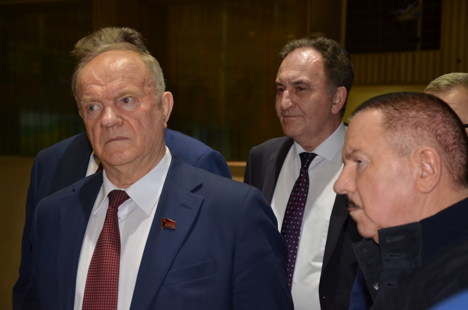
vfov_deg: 17.4
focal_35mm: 78
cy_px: 155
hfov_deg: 26.0
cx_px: 234
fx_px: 1012
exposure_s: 1/60
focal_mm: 52
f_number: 5
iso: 800
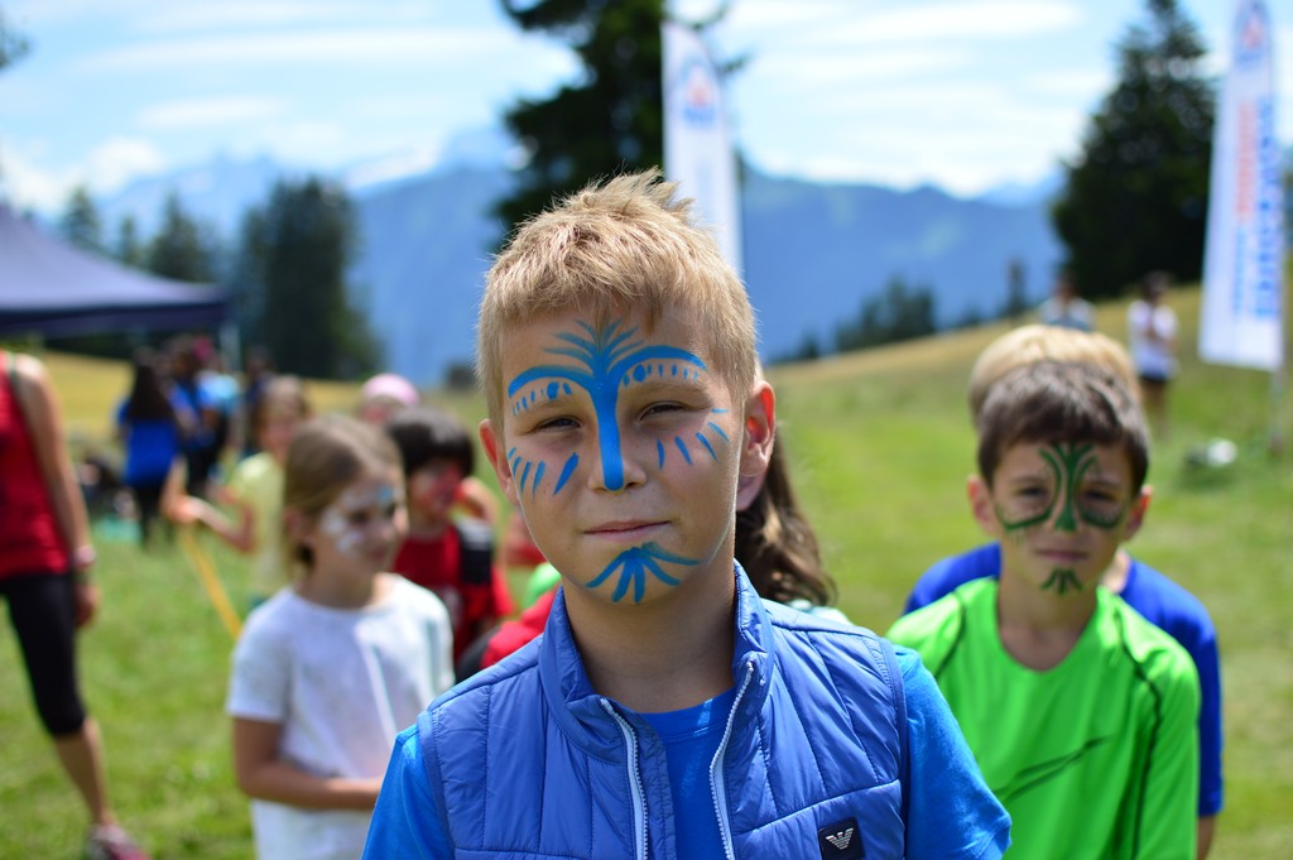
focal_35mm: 52
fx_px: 1884
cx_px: 646
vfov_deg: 25.7
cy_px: 430
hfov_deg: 37.9
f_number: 2.5
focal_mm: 35
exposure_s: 1/1600
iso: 100
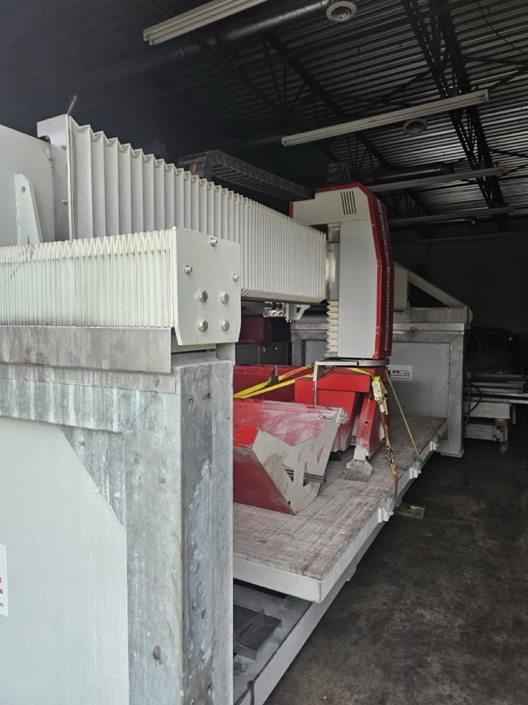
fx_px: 468
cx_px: 264
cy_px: 352
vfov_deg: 73.9
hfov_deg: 58.9
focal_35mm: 23
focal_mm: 6.3
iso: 200
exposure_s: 1/180
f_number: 1.7
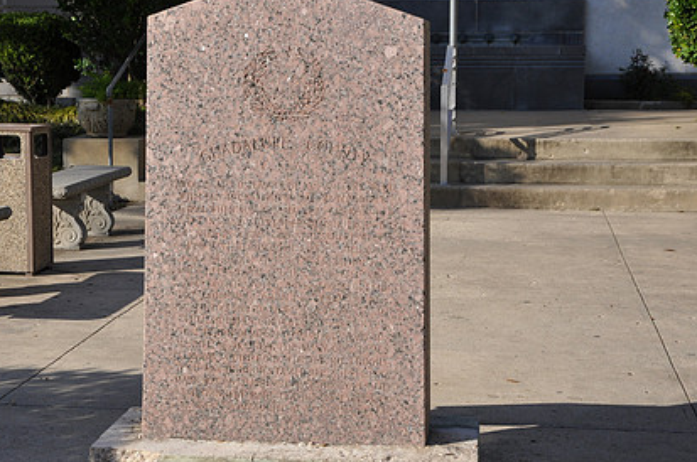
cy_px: 247
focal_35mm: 80
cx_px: 302
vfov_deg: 17.0
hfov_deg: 25.4
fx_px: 1546
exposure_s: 1/200
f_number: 7.1
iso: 200
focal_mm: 38
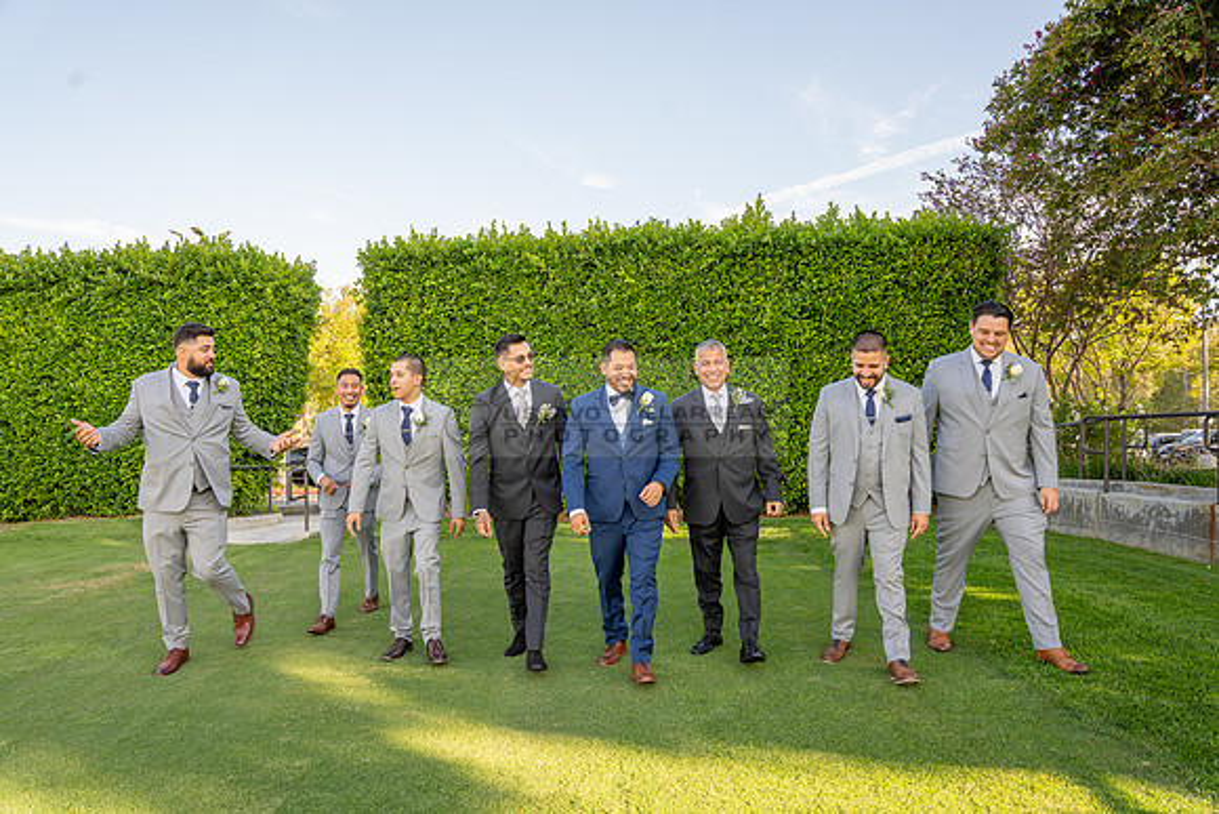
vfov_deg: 53.2
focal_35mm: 24
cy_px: 407
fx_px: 813
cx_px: 610
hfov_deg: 73.7
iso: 160
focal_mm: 24
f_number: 5.6
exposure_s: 1/160
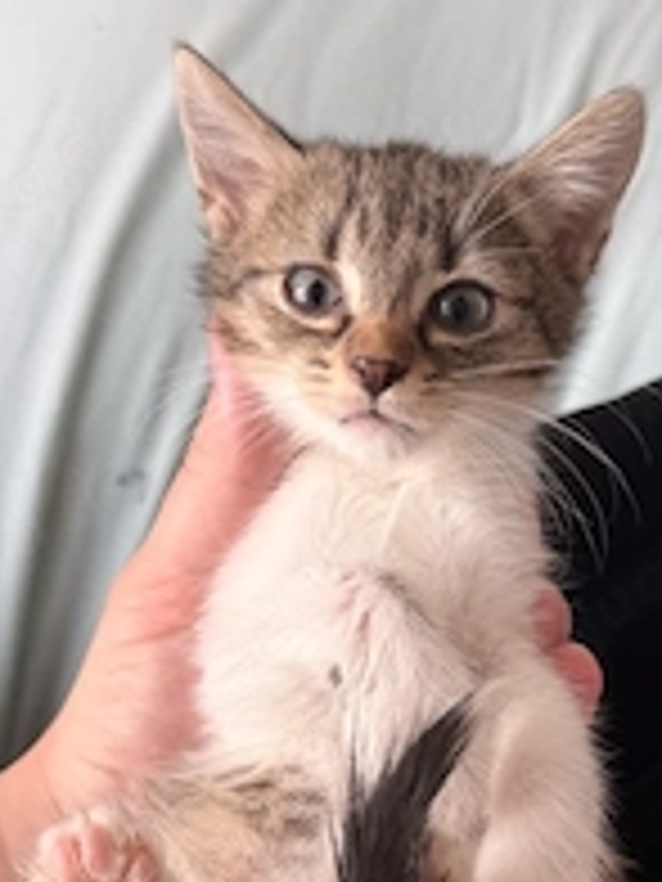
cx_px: 441
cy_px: 603
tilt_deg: -74.9
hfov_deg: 29.5
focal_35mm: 49
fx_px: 1249
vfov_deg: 38.4
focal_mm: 6.76
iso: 125
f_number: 1.78
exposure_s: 1/121
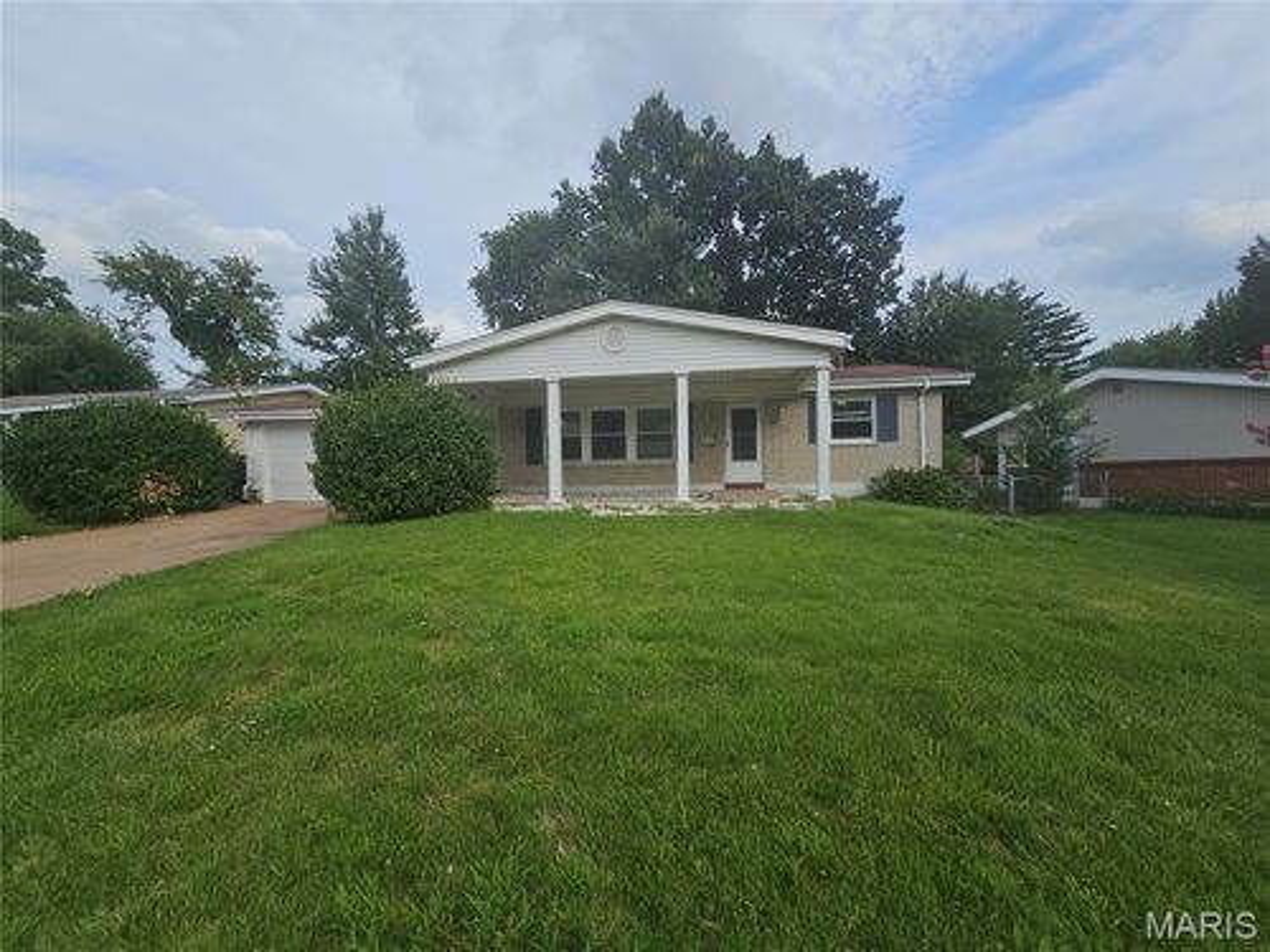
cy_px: 476
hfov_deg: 106.2
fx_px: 477
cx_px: 635
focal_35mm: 13
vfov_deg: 89.9
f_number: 2.2
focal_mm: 2.2
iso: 50
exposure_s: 1/1910
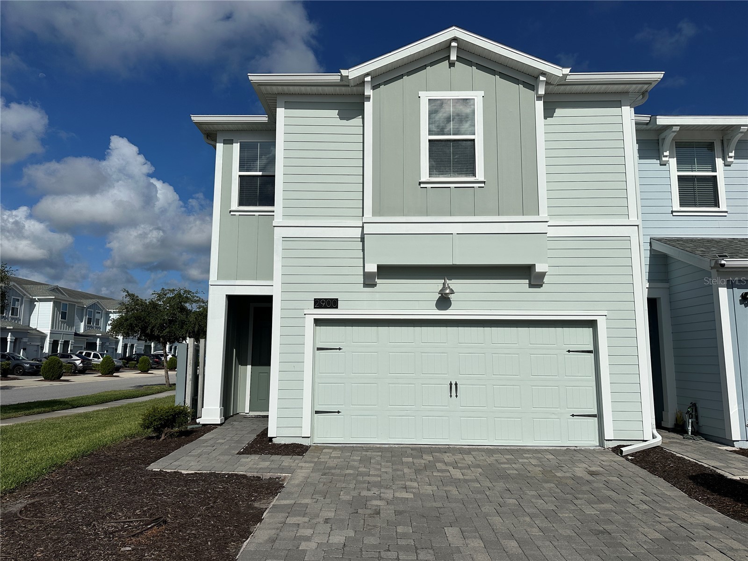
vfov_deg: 56.8
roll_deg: -1.2
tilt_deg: +9.2
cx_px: 374
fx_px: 519
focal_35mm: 24
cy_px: 280
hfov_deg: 71.6
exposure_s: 1/18519
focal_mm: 6.86
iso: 80
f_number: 1.78
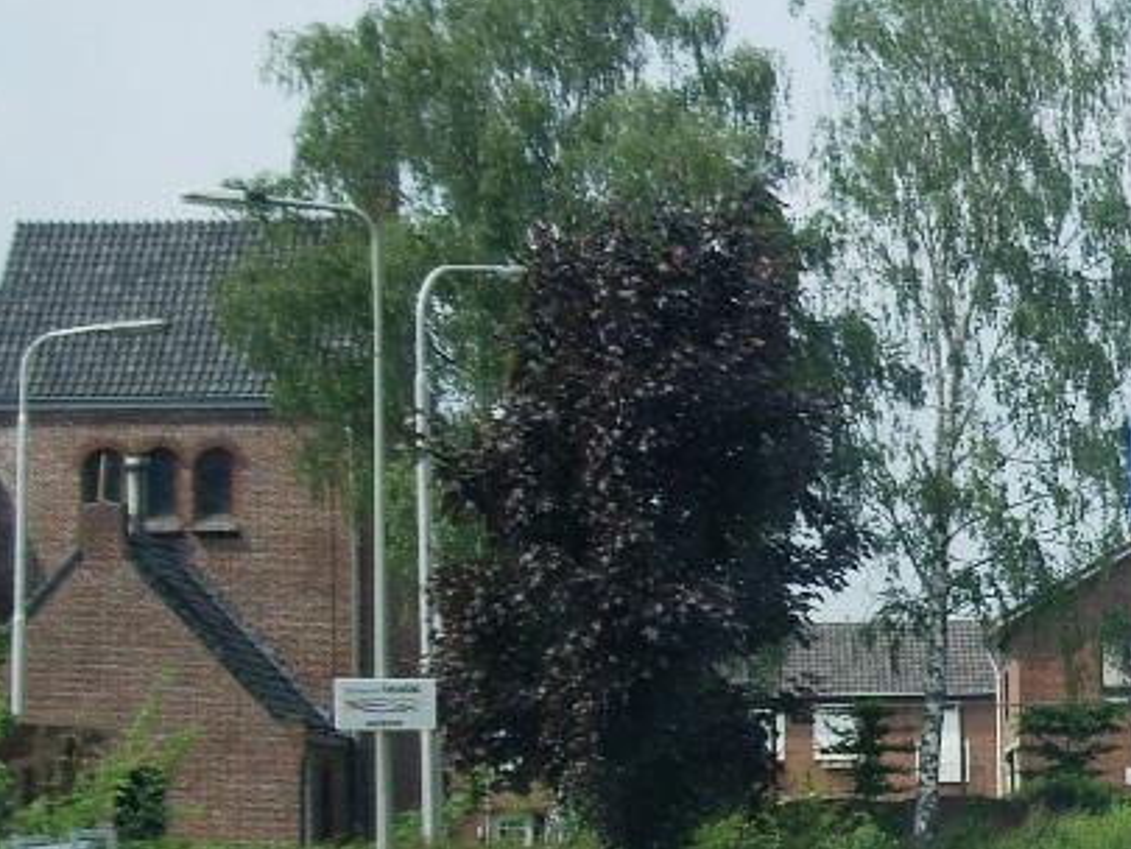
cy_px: 469
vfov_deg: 24.4
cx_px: 564
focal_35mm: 60
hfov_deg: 32.2
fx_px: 1961
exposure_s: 1/1000
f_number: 2.8
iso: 64
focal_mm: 7.9
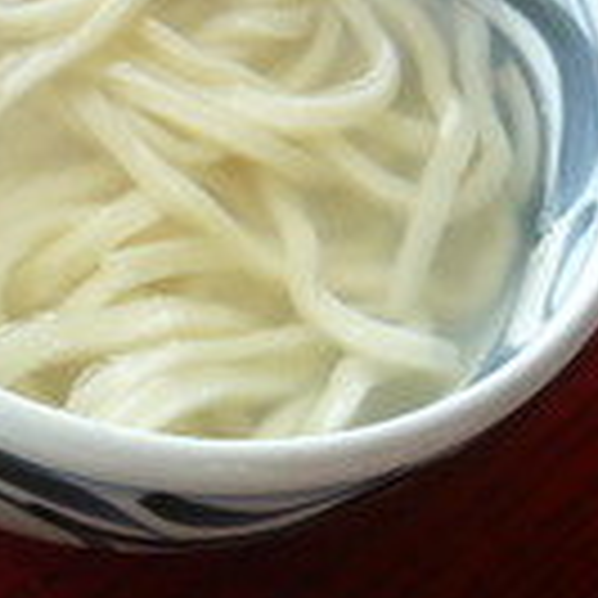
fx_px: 1798
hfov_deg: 17.8
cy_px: 443
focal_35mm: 92
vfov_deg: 18.8
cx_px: -148
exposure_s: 1/100
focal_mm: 5.5
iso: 100
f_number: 2.8
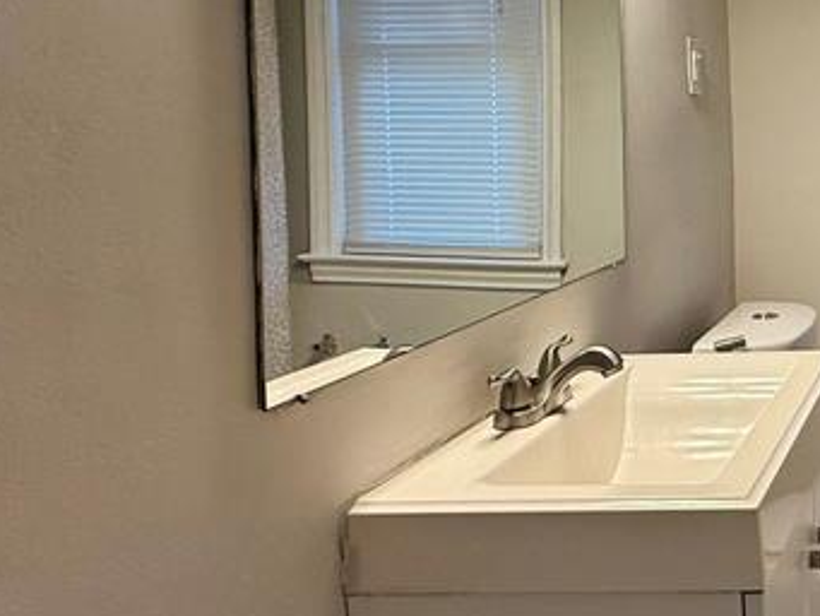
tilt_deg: -0.3
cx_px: 909
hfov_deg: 37.3
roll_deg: +1.9
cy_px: 132
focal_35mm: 42
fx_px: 995
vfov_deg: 33.5
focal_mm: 2.22
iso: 125
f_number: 2.2
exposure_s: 1/120
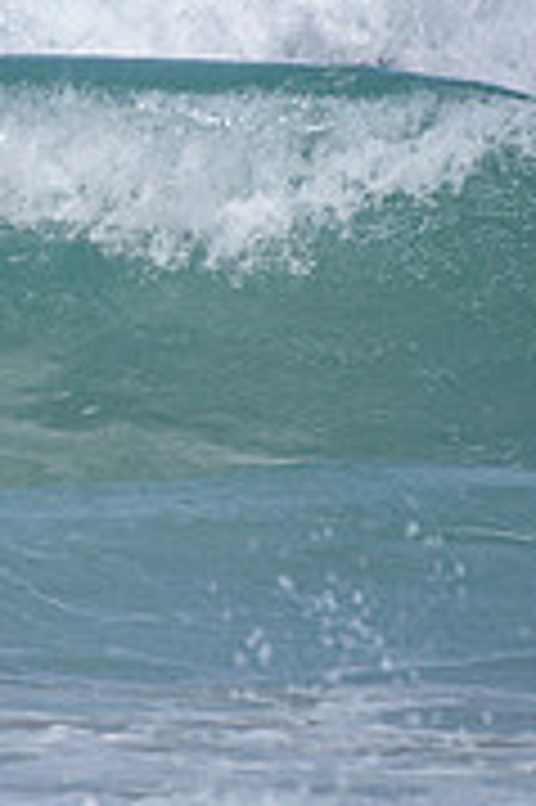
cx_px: -824
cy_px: 151
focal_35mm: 1990
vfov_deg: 1.0
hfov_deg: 0.7
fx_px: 44526
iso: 100
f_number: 5.6
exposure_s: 1/2000
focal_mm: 500
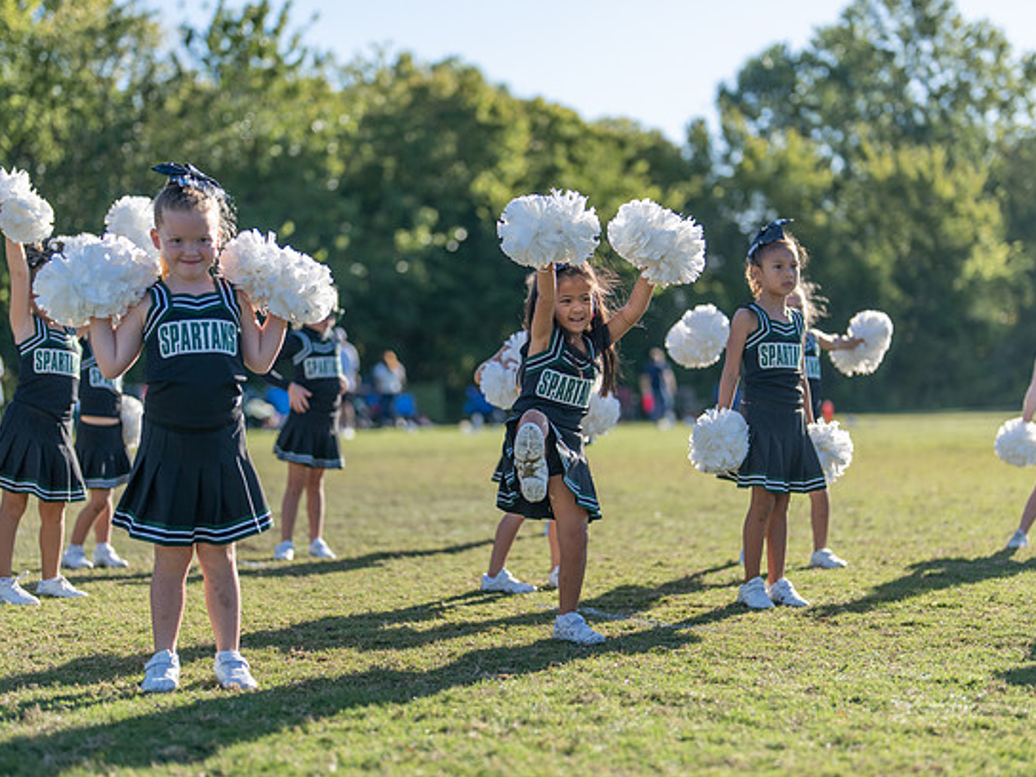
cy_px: 395
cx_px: 536
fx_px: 1975
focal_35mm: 66
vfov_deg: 22.3
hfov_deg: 29.4
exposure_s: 1/5000
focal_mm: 50
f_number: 1.2
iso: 100
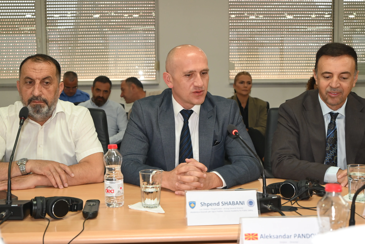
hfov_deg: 39.6
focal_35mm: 50
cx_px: 182
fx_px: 507
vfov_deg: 27.0
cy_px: 122
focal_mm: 50
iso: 1250
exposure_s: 1/60
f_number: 6.3
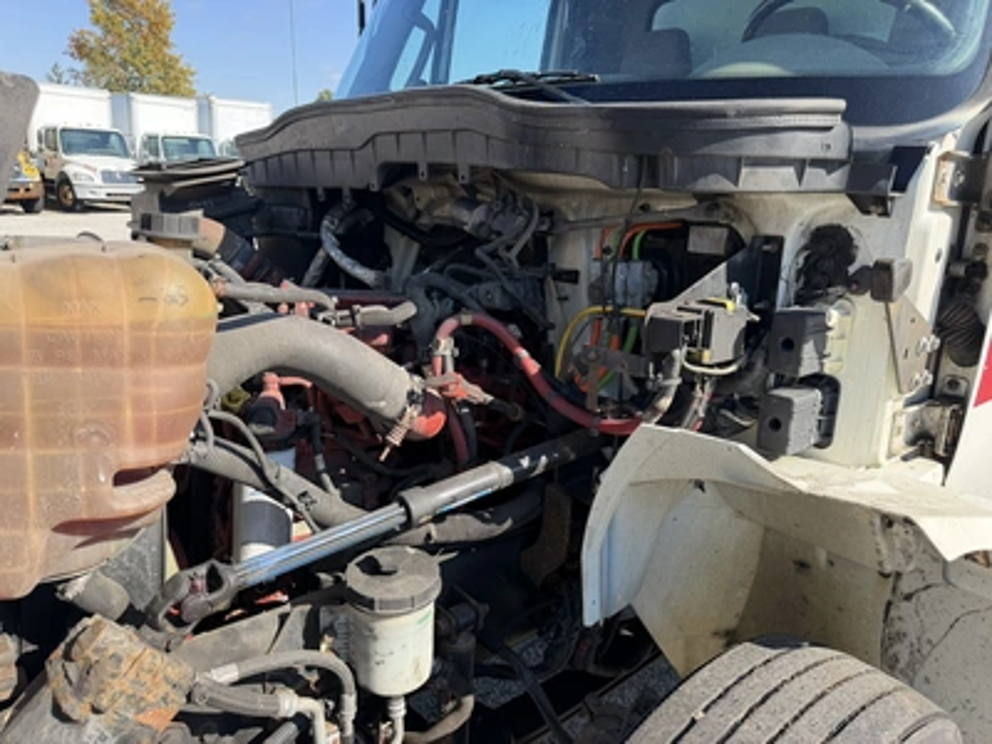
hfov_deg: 71.6
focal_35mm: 24
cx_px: 496
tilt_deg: -15.7
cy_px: 372
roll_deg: -1.8
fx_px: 688
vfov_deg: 56.8
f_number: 1.78
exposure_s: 1/1493
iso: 100
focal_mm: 6.76
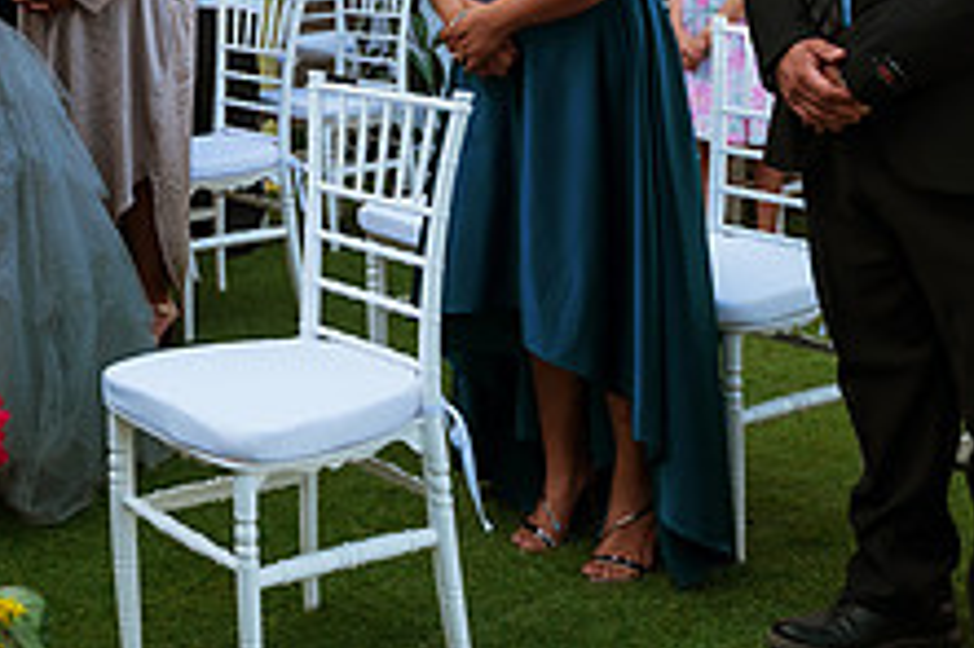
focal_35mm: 63
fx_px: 1703
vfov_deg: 20.4
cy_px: -82
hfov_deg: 29.7
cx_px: -13
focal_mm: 24
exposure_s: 1/800
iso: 100
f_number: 2.8
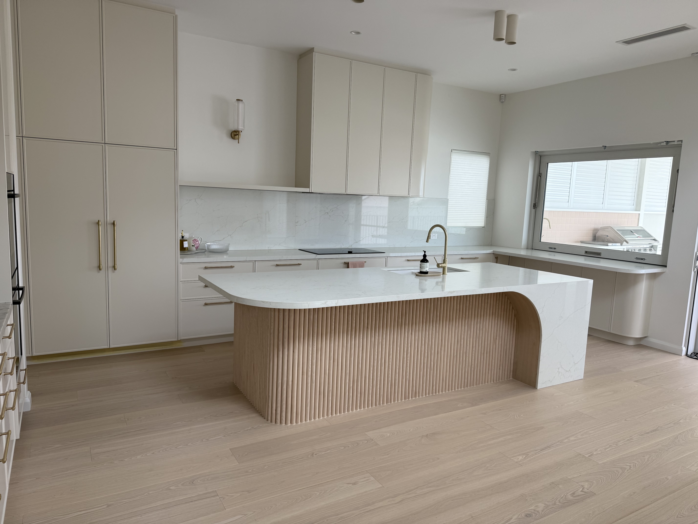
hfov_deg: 71.6
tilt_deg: -7.3
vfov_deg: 56.8
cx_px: 349
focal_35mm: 24
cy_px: 262
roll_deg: -2.2
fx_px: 484
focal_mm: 6.76
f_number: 1.78
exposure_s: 1/194
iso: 64
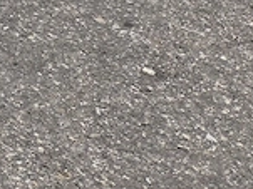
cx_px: -486
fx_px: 1110
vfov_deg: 8.3
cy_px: -376
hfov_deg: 10.0
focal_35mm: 152
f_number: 1.8
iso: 80
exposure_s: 1/554
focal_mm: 5.4
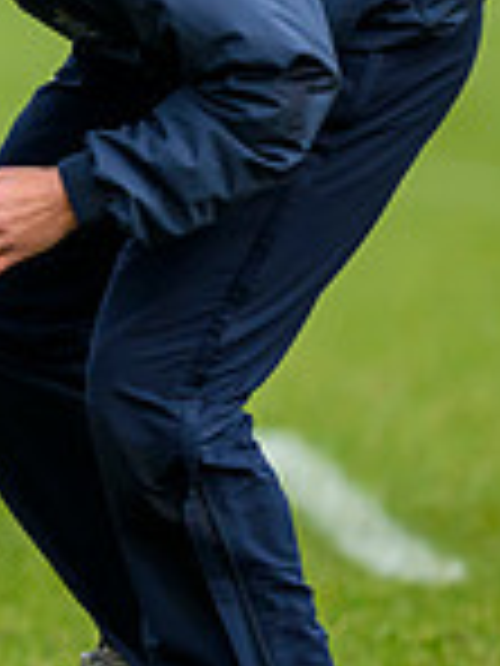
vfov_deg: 1.3
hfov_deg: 1.0
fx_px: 29119
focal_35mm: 1512
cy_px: 29
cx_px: -761
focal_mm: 400
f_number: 3.5
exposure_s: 1/2000
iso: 2000
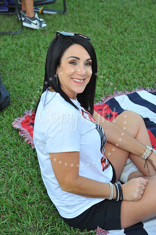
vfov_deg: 27.0
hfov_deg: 18.2
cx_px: 78
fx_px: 488
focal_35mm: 75
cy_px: 118
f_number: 6.3
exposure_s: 1/60
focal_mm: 75
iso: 800
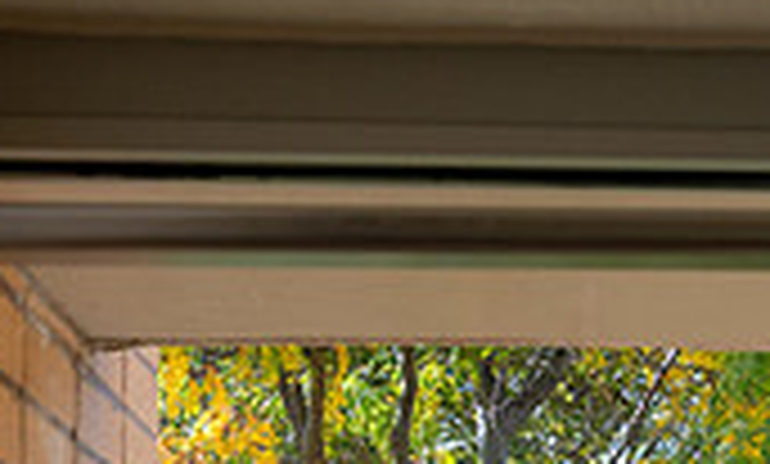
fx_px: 2929
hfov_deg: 14.5
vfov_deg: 8.8
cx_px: 916
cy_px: 700
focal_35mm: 141
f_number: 5
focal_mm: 40
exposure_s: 1/640
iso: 500
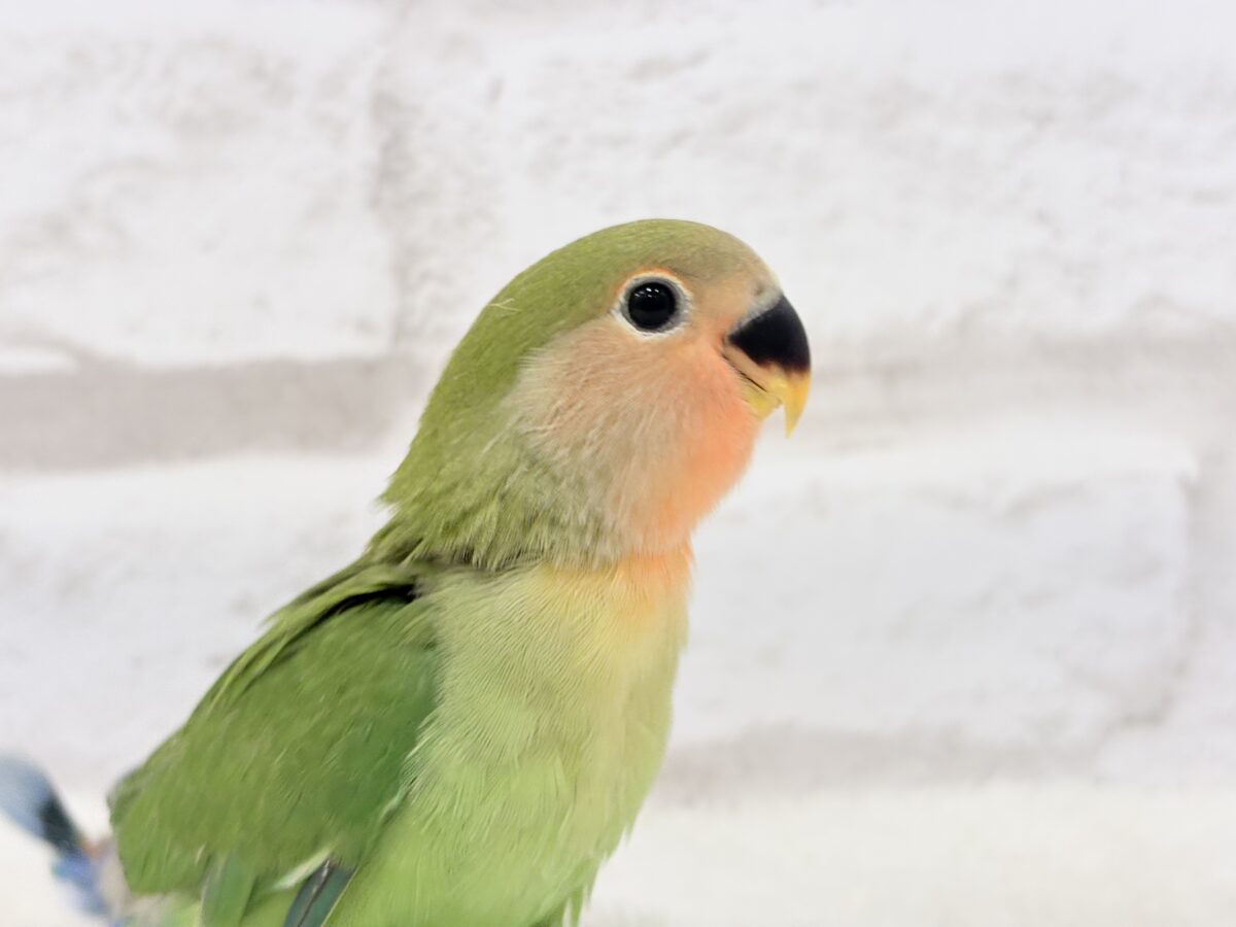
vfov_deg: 28.0
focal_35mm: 52
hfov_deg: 36.8
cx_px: 618
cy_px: 464
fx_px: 1857
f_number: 1.6
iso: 80
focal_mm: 5.96
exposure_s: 1/50
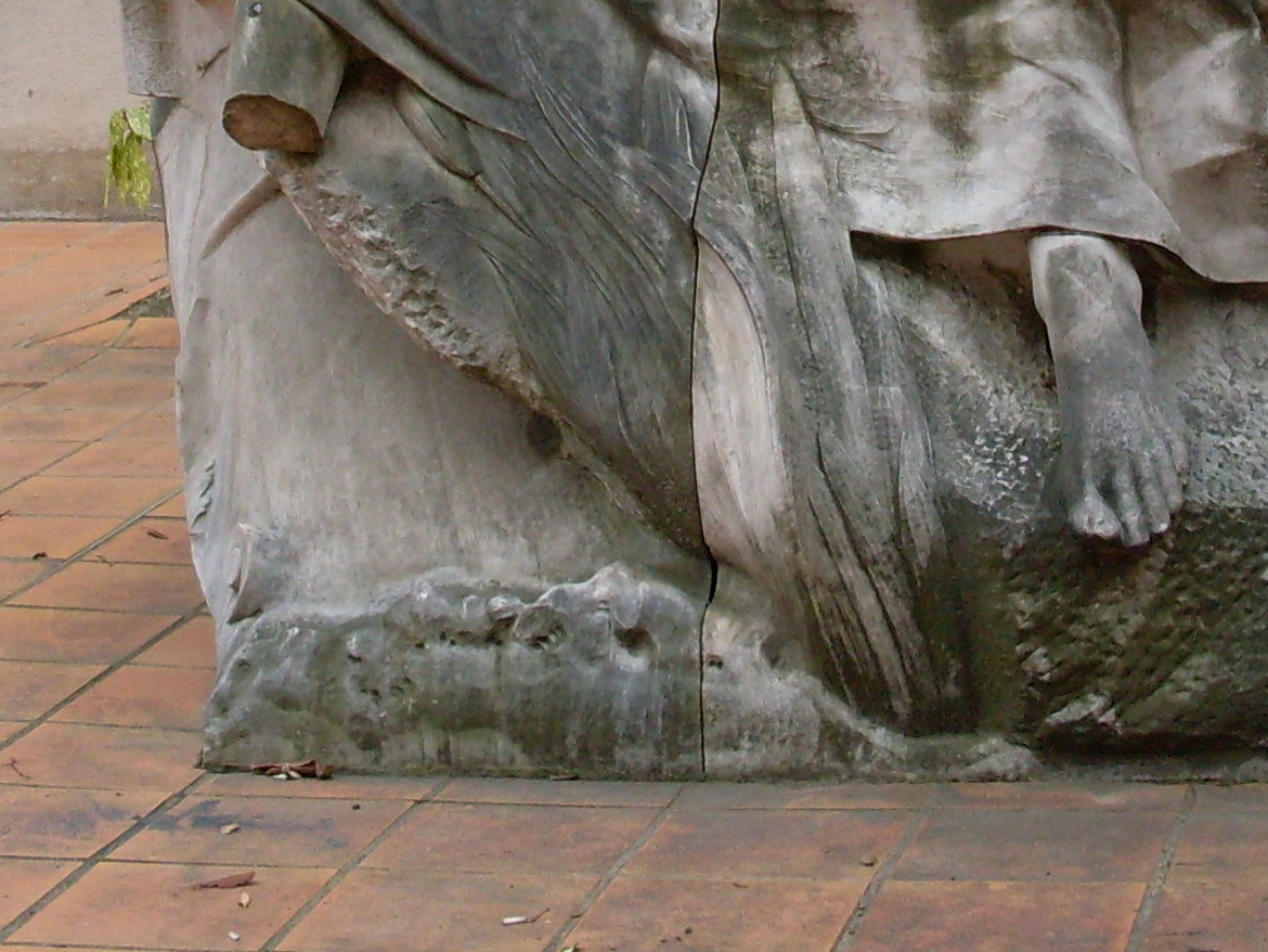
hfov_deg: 18.5
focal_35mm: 106
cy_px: -358
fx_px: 3884
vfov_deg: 13.4
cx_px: 811
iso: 80
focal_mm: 6.3
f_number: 2.8
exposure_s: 1/180
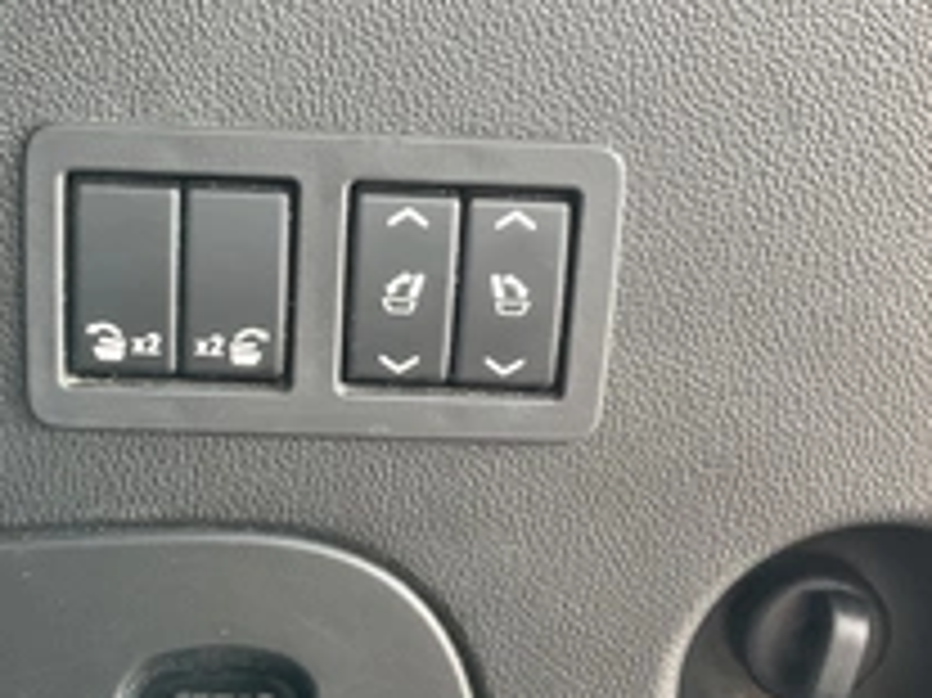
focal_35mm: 56
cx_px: 338
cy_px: 387
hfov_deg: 34.2
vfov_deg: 26.1
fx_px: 1507
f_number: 1.8
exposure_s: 1/60
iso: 200
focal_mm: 3
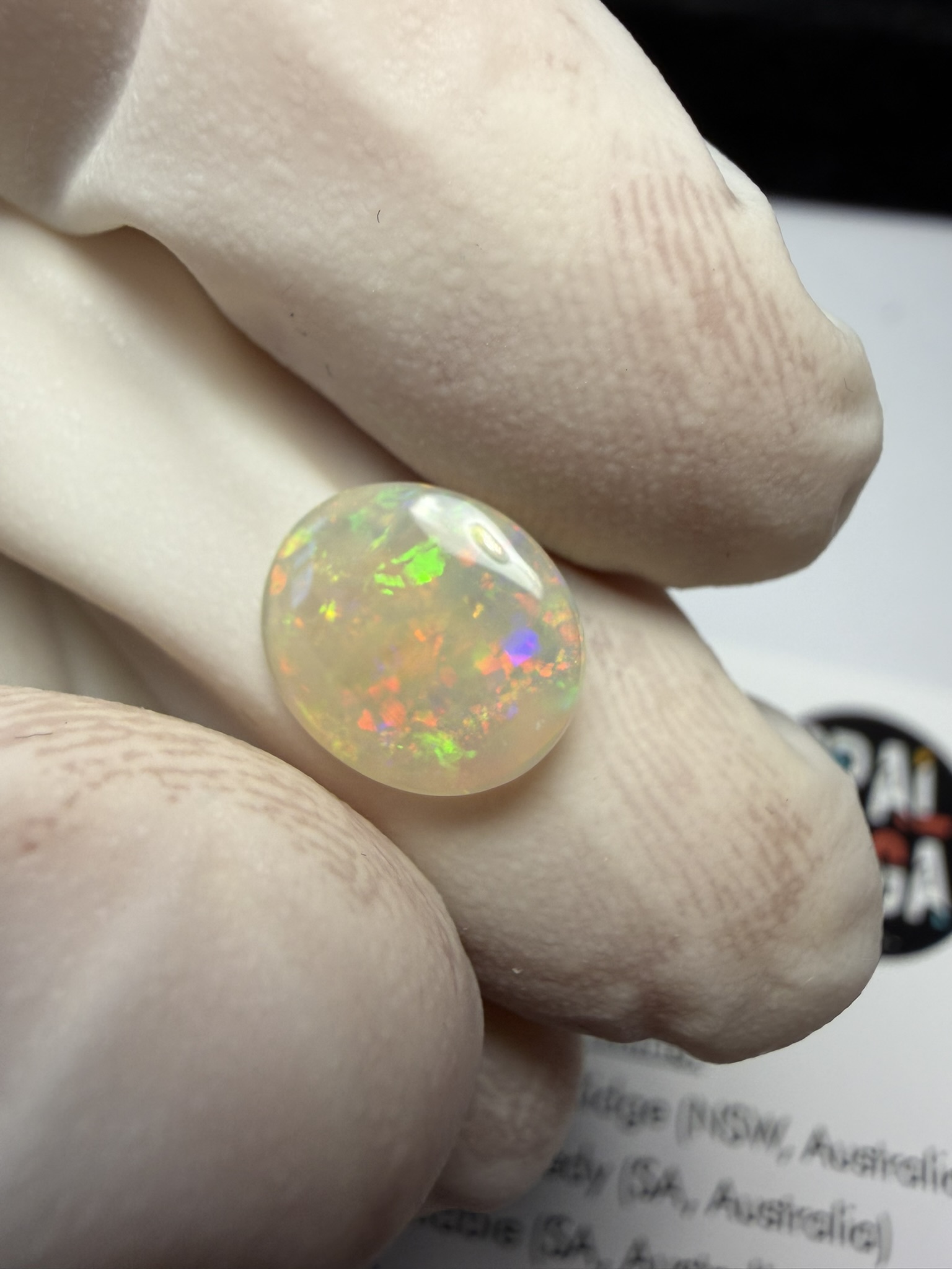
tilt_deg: -63.2
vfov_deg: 67.3
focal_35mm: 26
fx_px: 953
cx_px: 476
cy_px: 634
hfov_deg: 53.1
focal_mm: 2.22
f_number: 2.2
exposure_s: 1/100
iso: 32
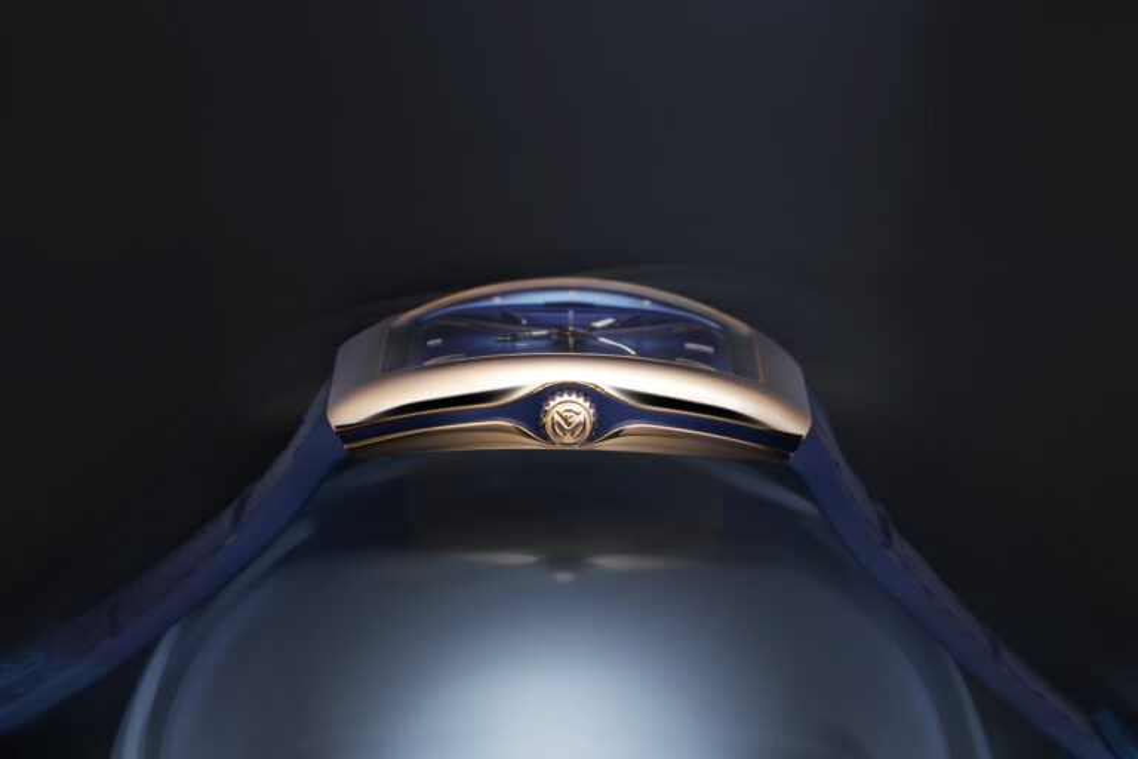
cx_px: 569
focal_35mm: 90
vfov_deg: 15.2
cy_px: 380
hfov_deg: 22.6
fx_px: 2845
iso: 100
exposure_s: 1/200
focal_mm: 90
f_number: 16
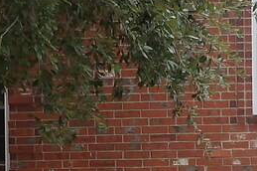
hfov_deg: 14.7
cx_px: 193
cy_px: 336
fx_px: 991
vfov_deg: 9.3
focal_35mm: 139
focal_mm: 4.3
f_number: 3.2
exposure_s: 1/395
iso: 100
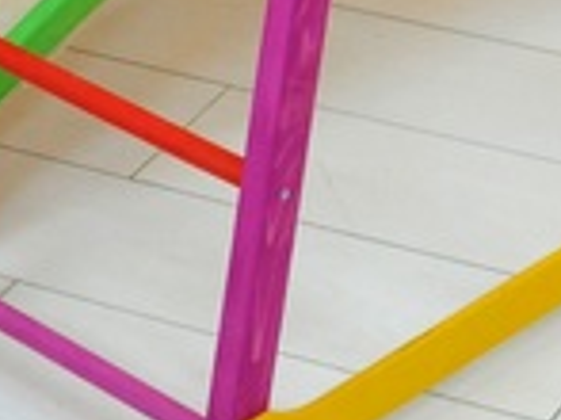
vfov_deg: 7.5
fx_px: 3044
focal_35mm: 188
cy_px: -504
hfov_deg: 10.5
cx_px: 246
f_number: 5.6
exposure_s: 1/80
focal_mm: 24
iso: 1000
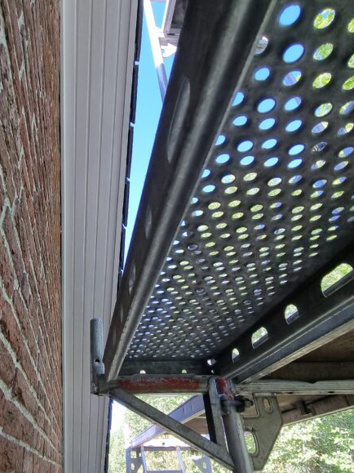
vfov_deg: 73.8
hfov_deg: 57.2
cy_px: 259
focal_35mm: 23
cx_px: 110
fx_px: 314
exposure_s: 1/189
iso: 50
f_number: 2.2
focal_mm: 2.2
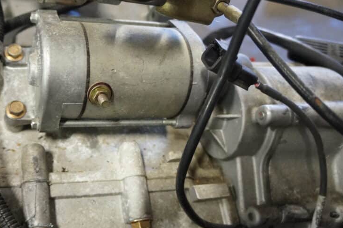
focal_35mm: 38
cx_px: 104
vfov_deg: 35.0
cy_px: 113
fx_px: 362
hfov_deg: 49.5
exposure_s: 1/30
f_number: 3.5
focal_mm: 18
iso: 3200
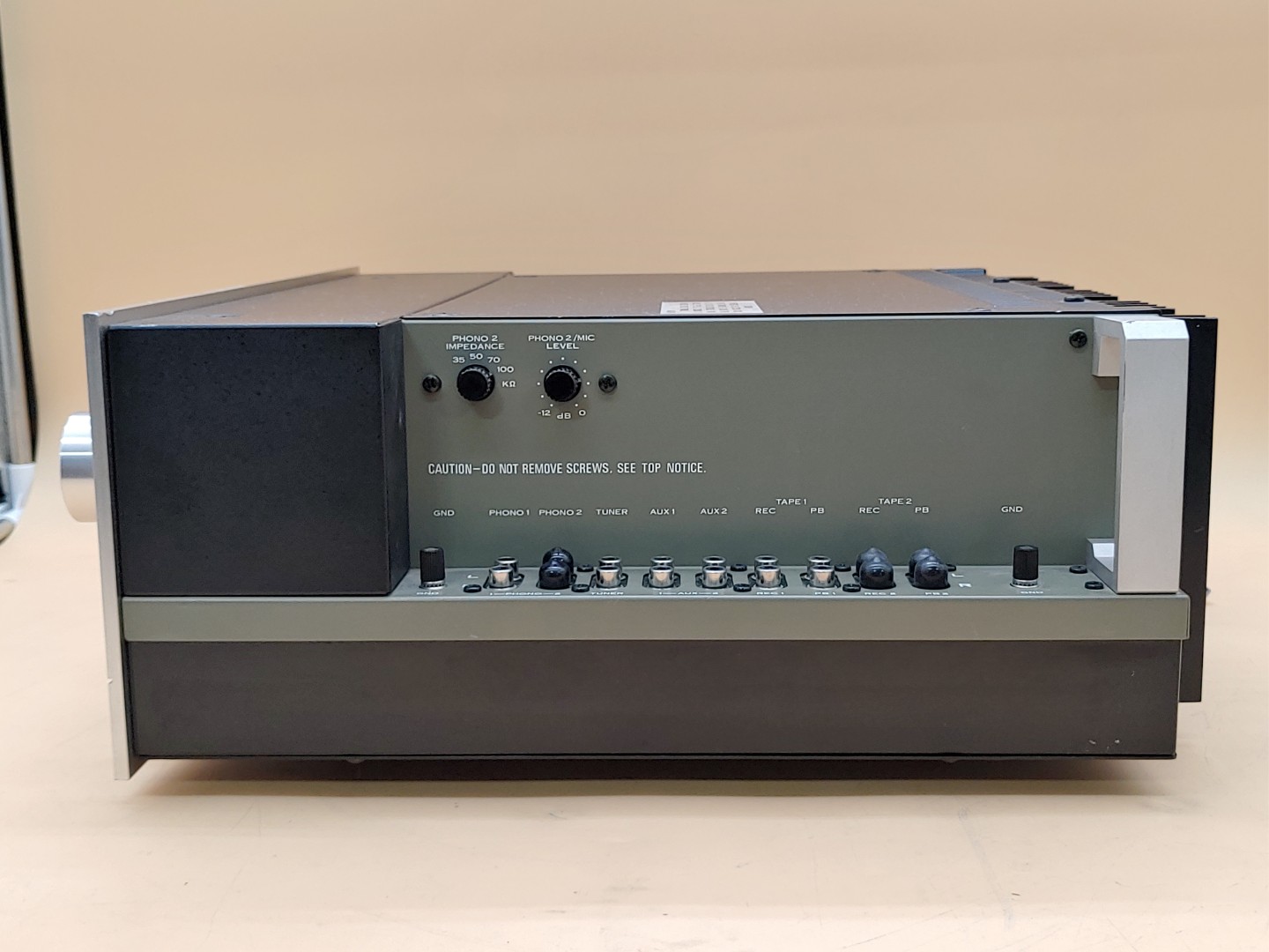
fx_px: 1503
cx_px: 634
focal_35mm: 41
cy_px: 476
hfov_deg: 45.8
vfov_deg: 35.1
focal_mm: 4.36
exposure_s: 1/74
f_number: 1.8
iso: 50
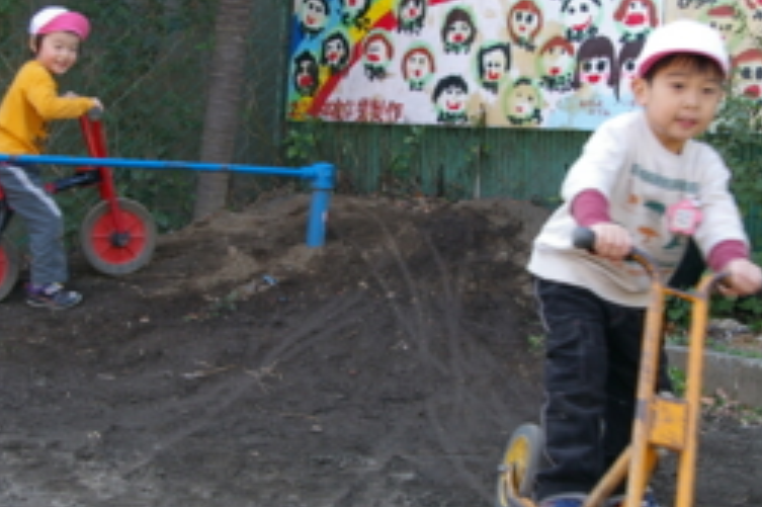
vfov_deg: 20.3
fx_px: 1417
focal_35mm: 67
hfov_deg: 30.1
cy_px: 235
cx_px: 343
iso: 200
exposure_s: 1/90
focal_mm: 28
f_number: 5.6
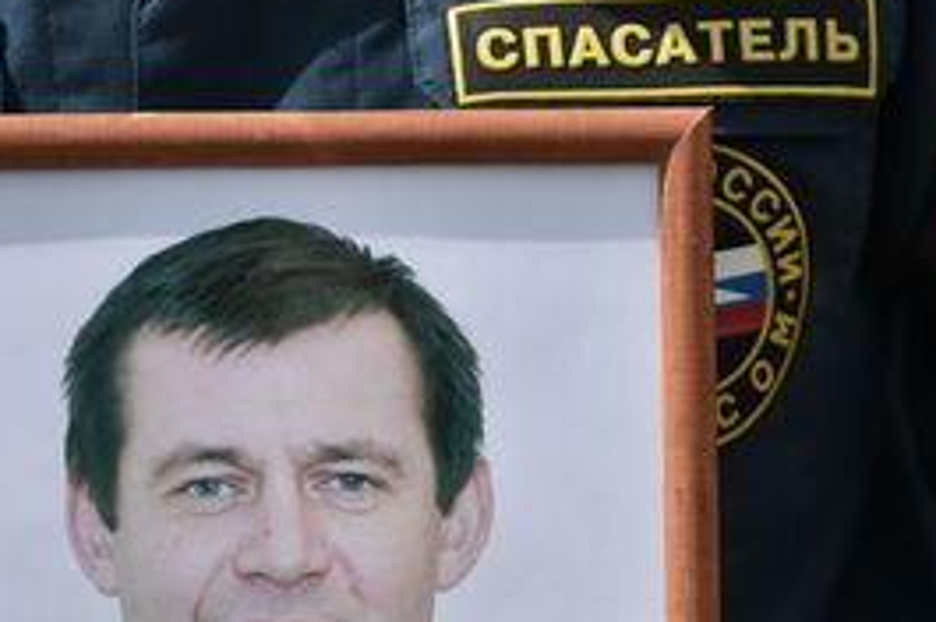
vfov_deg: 2.6
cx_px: 583
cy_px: 714
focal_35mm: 529
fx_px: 13737
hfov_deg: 3.9
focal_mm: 200
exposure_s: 1/2000
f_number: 4
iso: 100
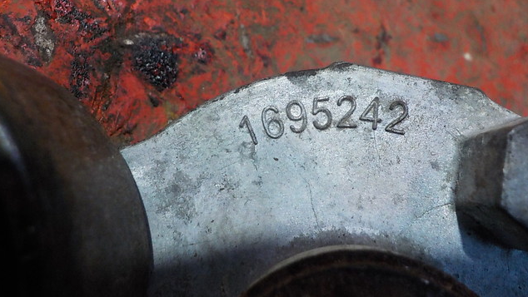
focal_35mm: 33
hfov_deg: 59.5
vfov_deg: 35.3
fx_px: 462
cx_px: 264
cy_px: 98
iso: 360
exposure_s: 1/30
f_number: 3.3
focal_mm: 4.1
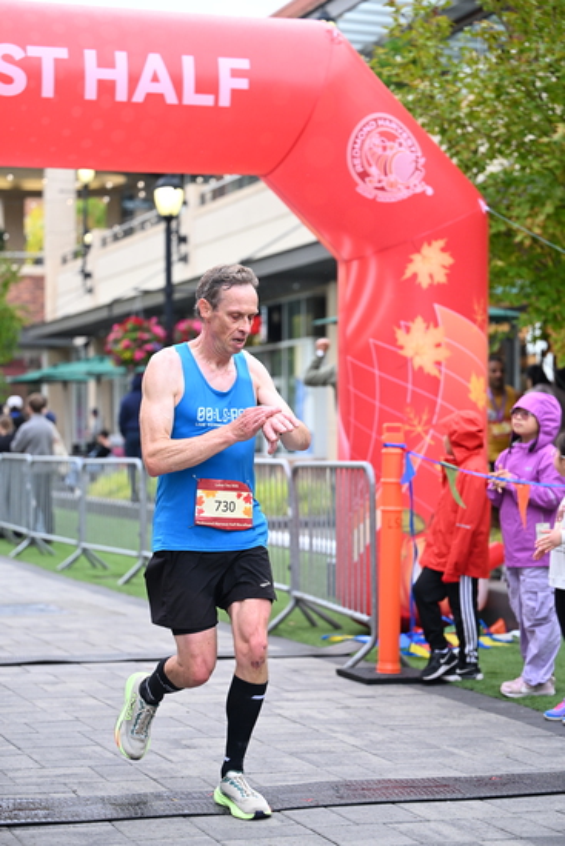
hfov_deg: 17.3
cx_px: 282
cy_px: 423
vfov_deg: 25.7
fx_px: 1858
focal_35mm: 79
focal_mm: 79
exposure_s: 1/1600
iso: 1250
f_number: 2.8
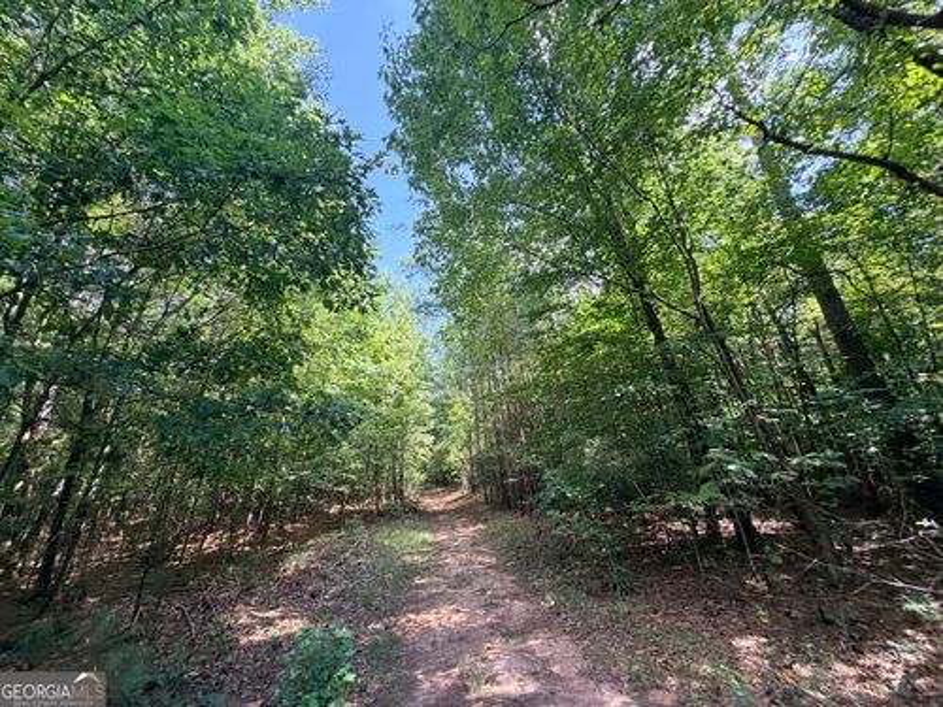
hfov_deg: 102.1
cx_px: 472
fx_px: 381
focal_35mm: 14
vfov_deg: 85.7
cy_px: 354
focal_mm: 2.22
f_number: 2.2
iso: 64
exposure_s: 1/125
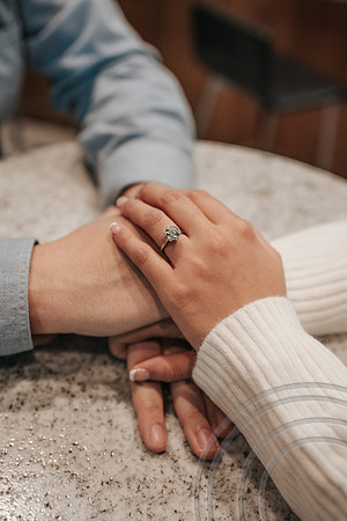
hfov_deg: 37.9
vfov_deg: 54.4
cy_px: 260
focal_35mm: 35
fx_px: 506
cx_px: 174
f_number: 2.8
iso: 1250
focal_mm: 35
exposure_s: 1/160
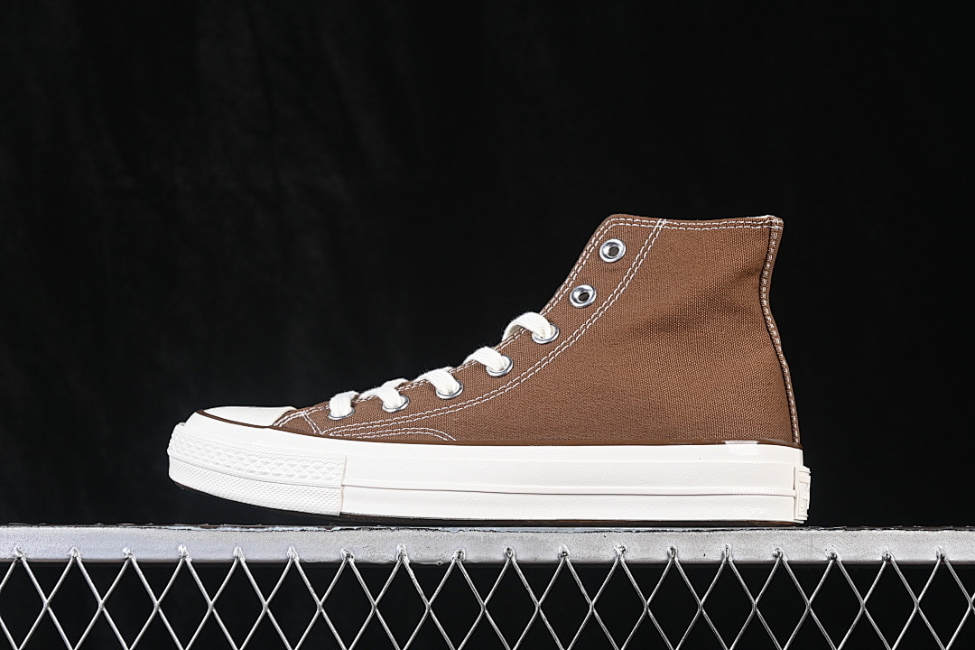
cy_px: 325
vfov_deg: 18.2
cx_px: 488
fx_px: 2031
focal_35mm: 75
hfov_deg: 27.0
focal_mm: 50
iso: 160
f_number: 6.3
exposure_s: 1/60
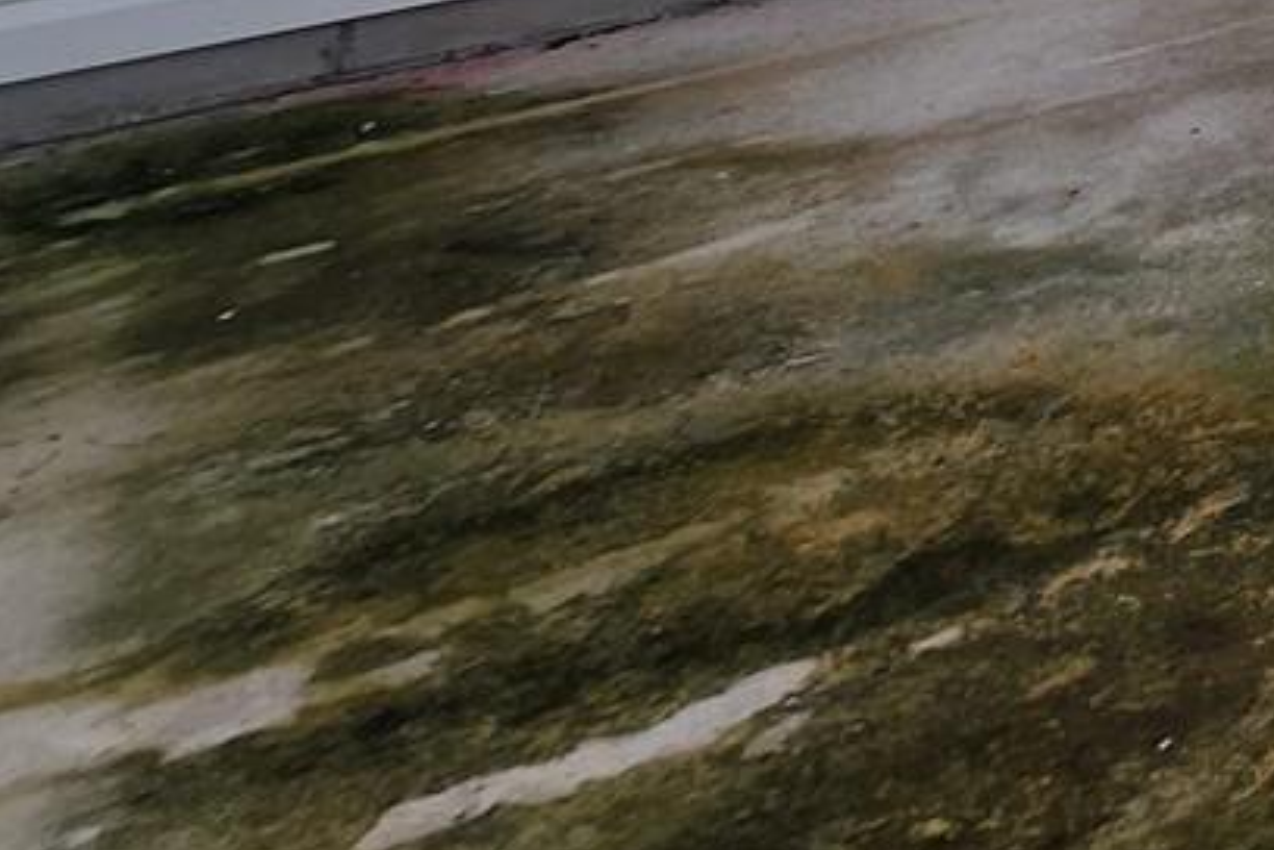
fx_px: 1875
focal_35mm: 53
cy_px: -706
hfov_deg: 23.4
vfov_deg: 19.0
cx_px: 2189
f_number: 2.2
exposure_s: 1/145
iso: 50
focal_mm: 2.2
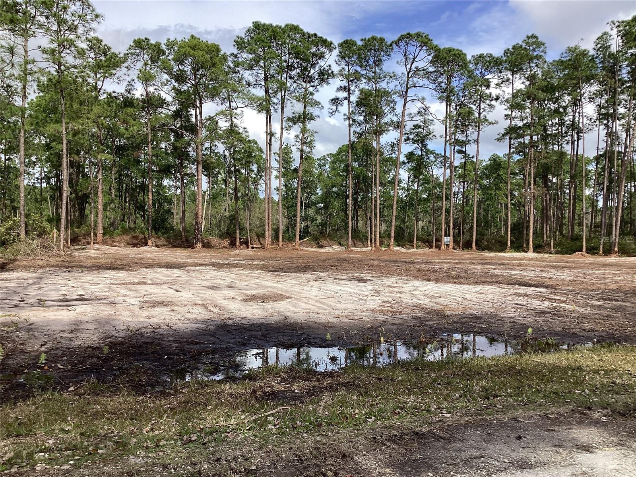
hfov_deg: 58.4
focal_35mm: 31
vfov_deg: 45.4
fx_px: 570
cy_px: 238
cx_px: 318
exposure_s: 1/1045
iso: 25
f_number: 2.4
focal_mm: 3.3
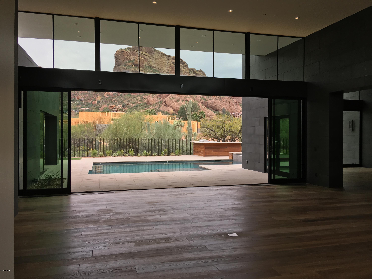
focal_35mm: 29
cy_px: 140
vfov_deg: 48.2
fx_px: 312
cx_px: 186
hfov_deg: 61.7
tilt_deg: +1.1
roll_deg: -0.1
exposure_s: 1/288
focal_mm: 4.15
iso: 25
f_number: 2.2
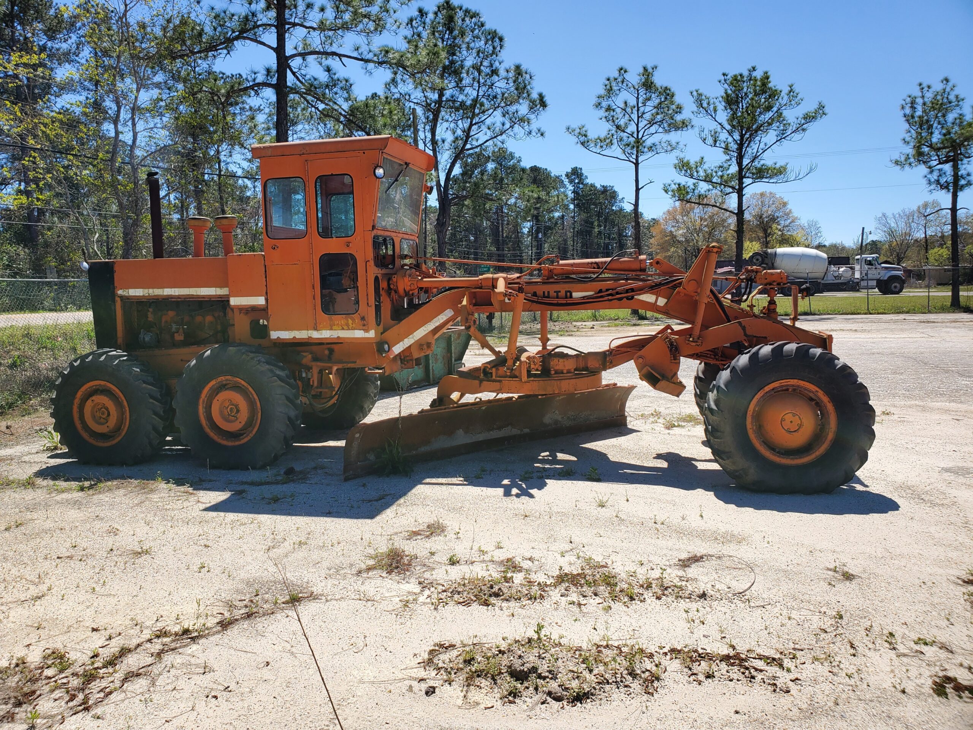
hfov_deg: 67.3
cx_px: 486
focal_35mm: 26
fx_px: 731
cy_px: 365
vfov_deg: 53.1
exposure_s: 1/1429
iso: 50
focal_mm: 4.3
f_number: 2.4
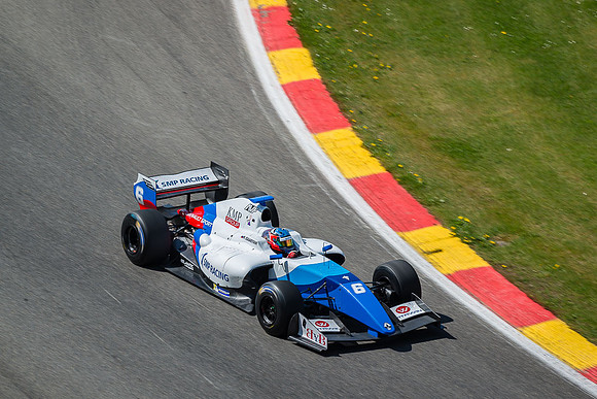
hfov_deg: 5.4
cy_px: 283
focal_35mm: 384
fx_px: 6368
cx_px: 277
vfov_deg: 3.6
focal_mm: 260
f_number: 5.6
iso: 100
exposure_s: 1/640
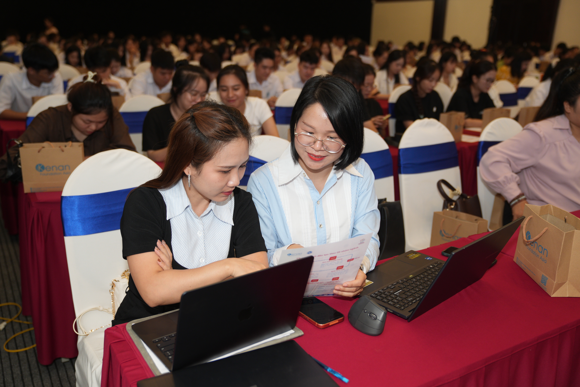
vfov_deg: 40.0
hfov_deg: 57.2
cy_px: 194
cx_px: 290
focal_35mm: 33
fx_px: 532
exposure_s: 1/160
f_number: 2.8
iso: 500
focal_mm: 33
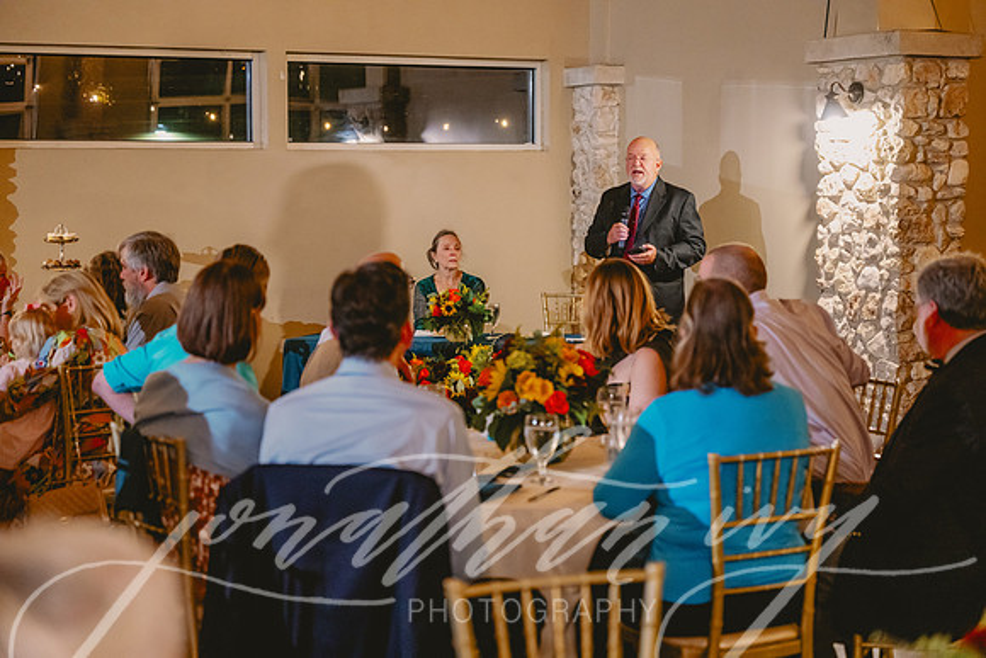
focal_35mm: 70
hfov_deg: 28.8
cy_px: 329
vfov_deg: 19.5
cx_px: 493
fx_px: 1918
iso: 3200
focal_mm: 70
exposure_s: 1/100
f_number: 2.8
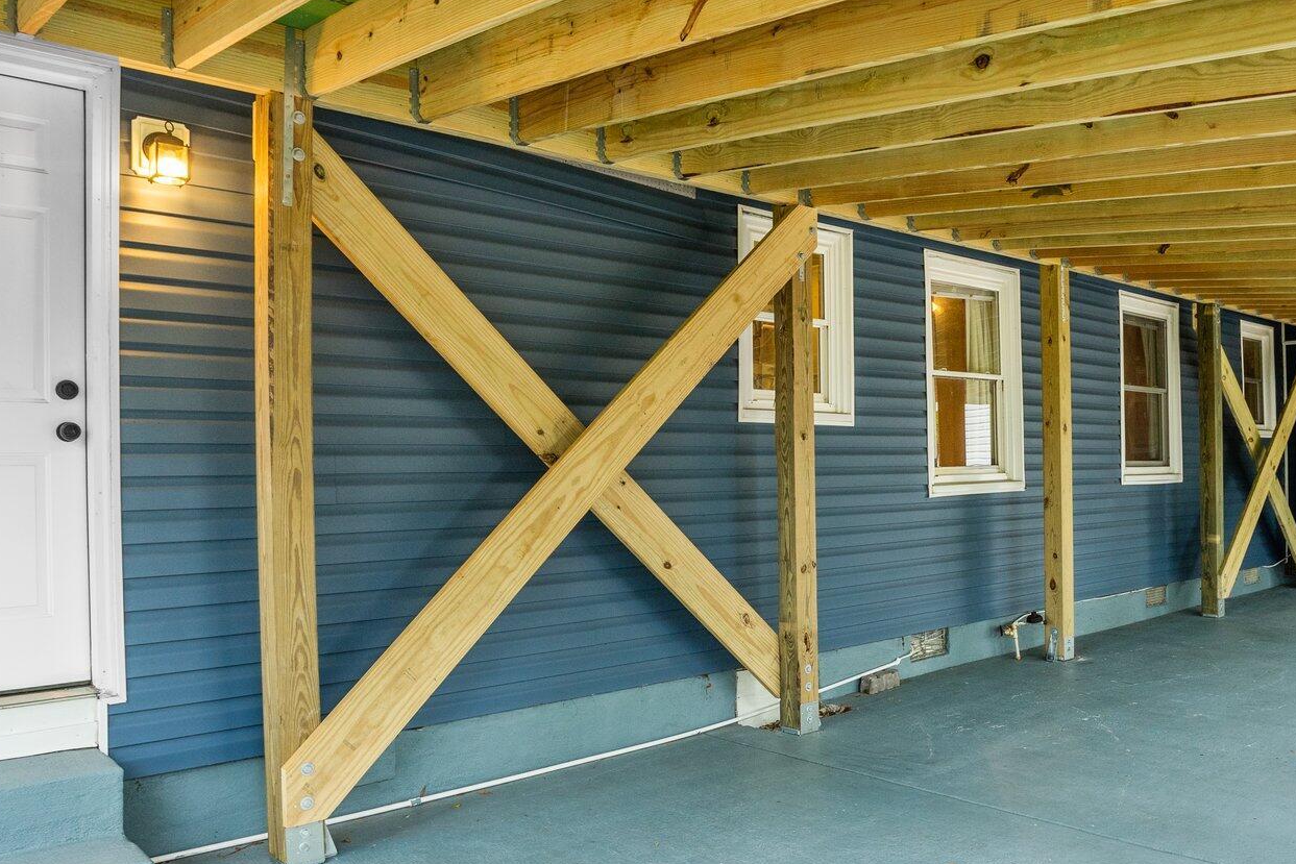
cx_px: 852
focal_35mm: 28
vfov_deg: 46.2
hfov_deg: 64.0
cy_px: 511
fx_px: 1008
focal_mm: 17
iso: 400
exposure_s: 1/13
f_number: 8
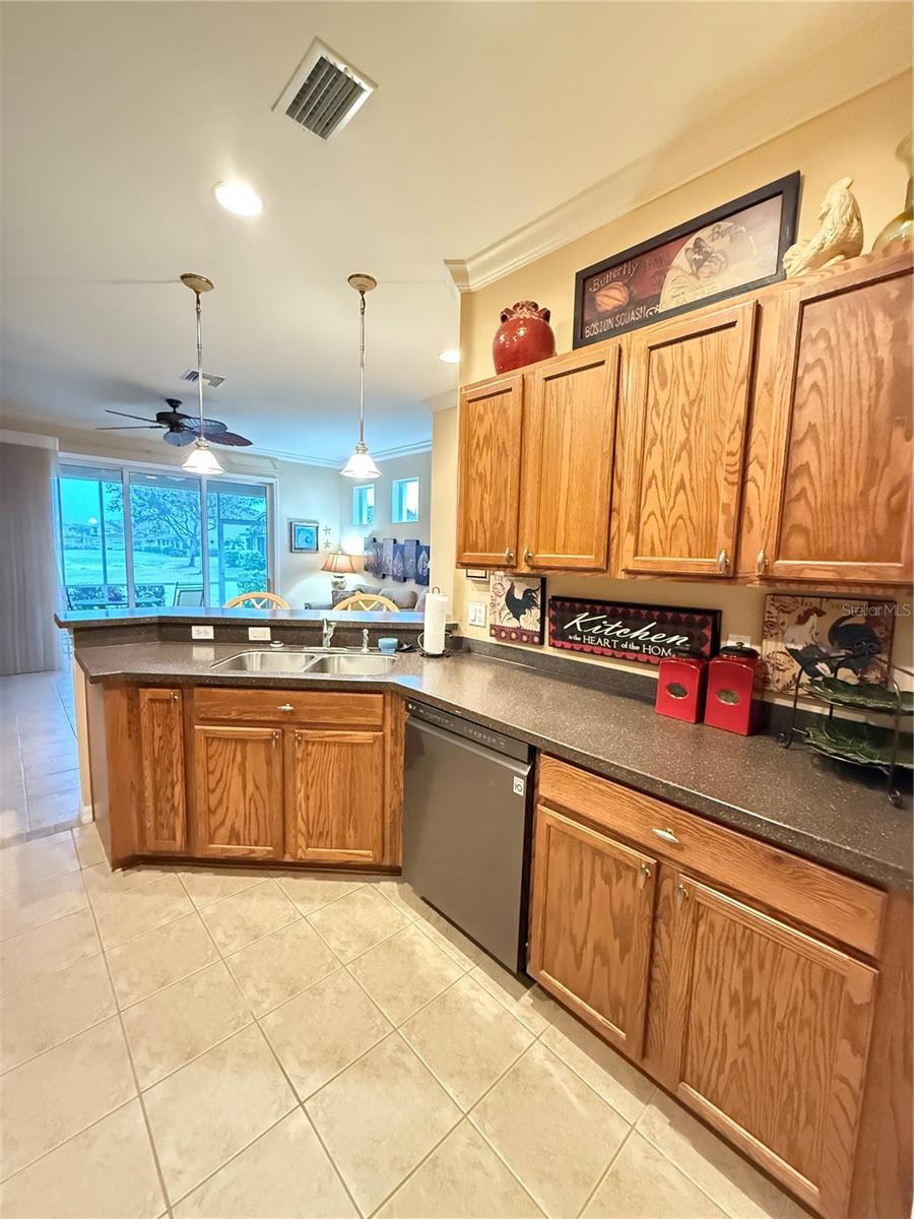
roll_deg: -2.0
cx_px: 457
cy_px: 610
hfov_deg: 85.7
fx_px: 493
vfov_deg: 102.1
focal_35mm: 14
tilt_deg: -5.8
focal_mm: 2.22
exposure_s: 1/30
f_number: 2.2
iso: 2000
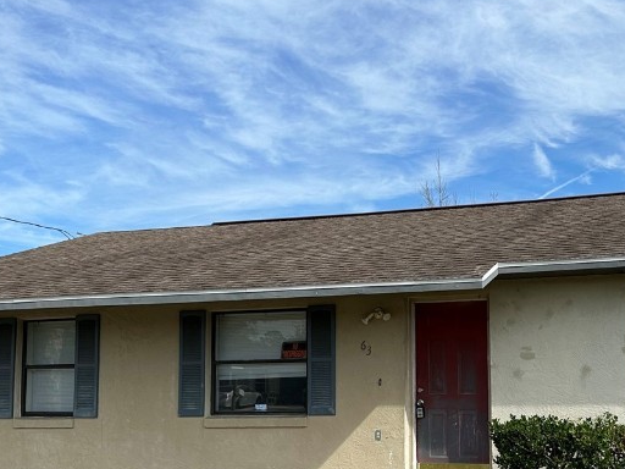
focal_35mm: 48
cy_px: 321
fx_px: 867
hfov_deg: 38.7
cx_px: 460
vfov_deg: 30.0
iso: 80
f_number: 1.78
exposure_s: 1/4545
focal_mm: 6.86
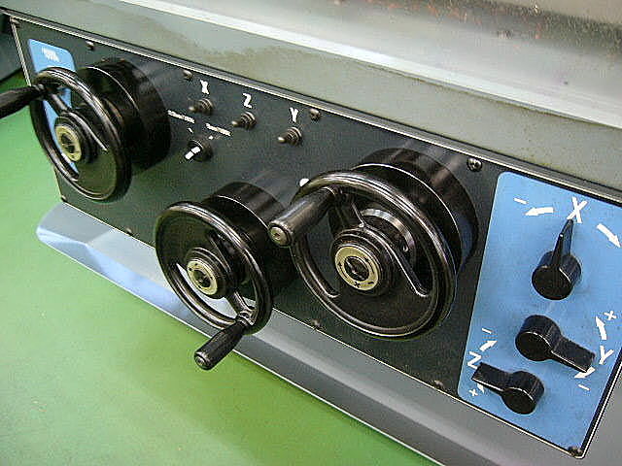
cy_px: 233
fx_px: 629
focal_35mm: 35
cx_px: 311
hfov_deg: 52.6
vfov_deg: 40.7
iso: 200
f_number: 2.8
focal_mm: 5.8
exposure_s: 1/8
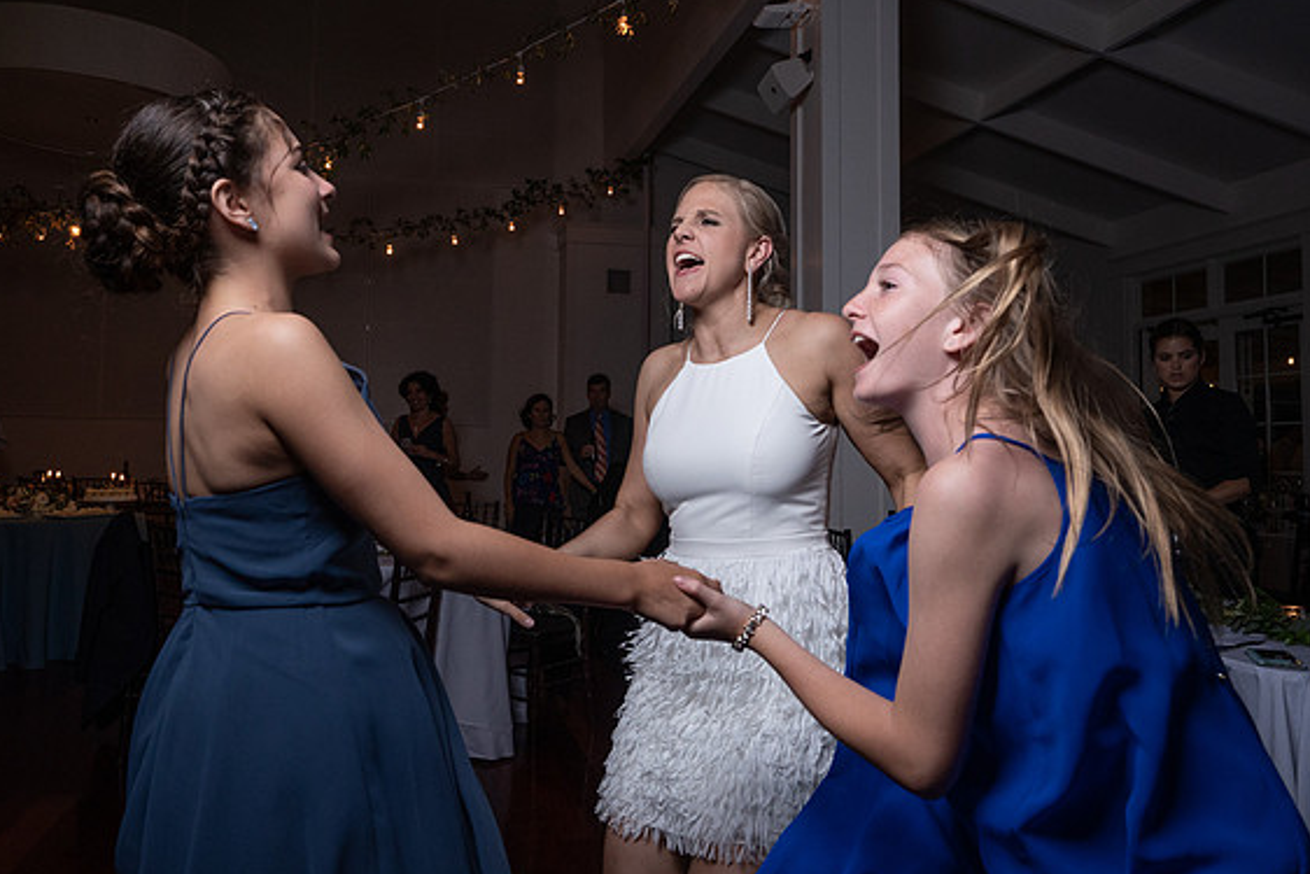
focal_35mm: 26
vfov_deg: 49.5
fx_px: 946
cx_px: 584
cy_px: 399
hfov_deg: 69.2
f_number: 5.6
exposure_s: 1/200
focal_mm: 21
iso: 2000
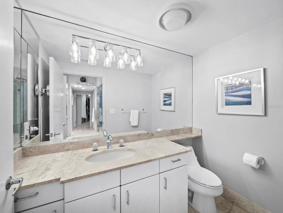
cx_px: 142
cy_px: 106
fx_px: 115
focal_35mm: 14
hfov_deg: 102.0
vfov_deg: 85.7
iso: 400
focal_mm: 7
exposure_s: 1/8
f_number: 11
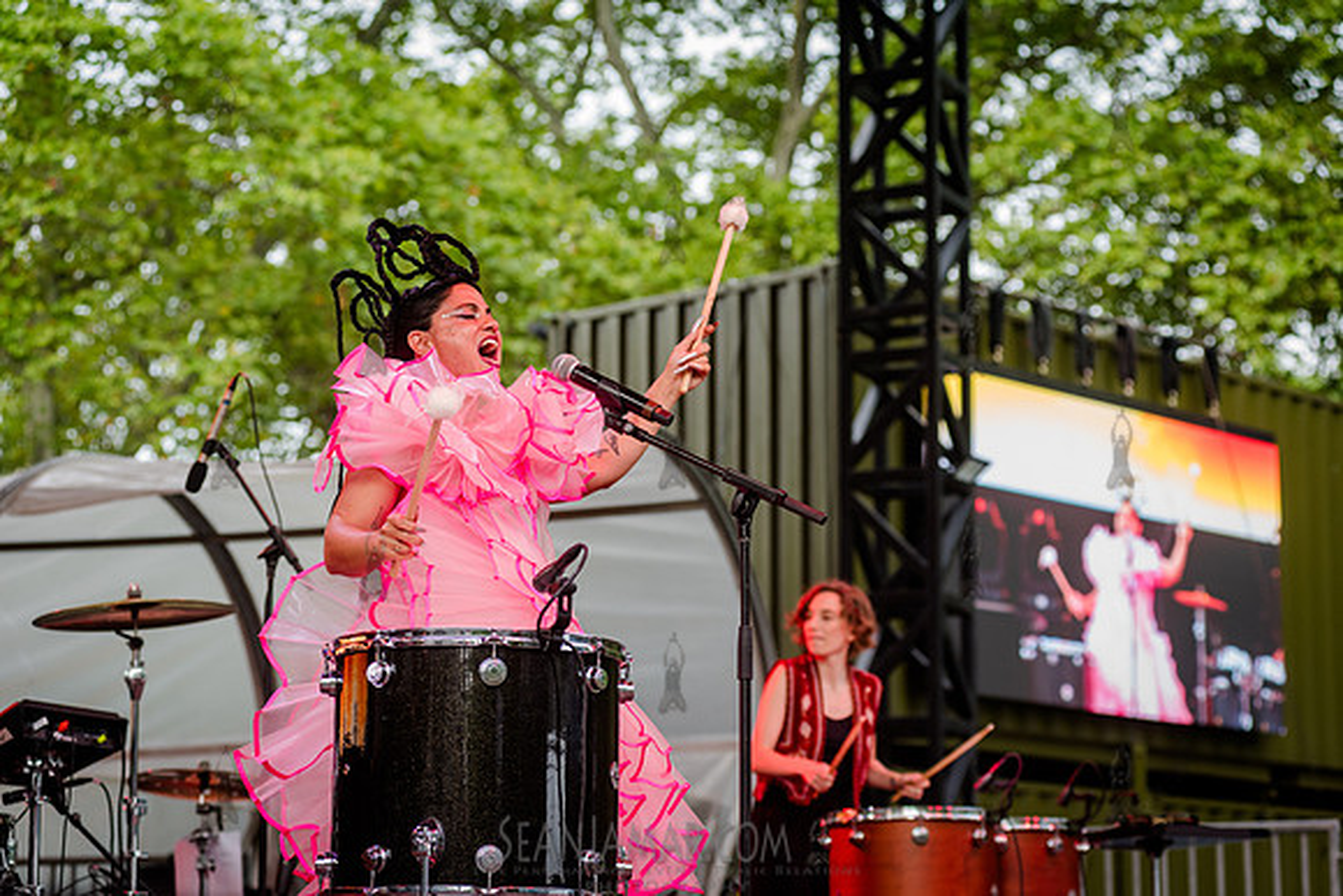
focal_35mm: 86
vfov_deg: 15.9
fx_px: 3209
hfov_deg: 23.6
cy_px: 448
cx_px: 672
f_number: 4
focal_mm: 86
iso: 1000
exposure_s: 1/320
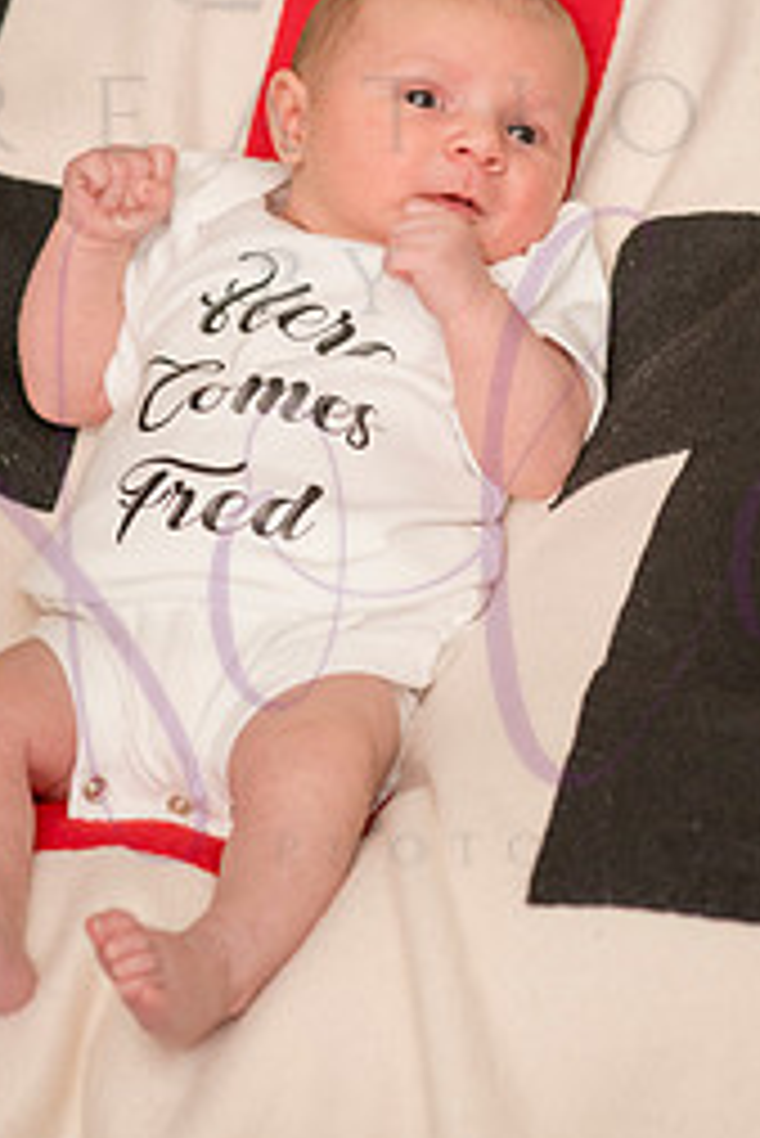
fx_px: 4775
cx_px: 391
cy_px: 274
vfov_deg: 13.5
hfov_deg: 9.1
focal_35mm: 151
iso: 800
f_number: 4
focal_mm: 85
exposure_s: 1/250
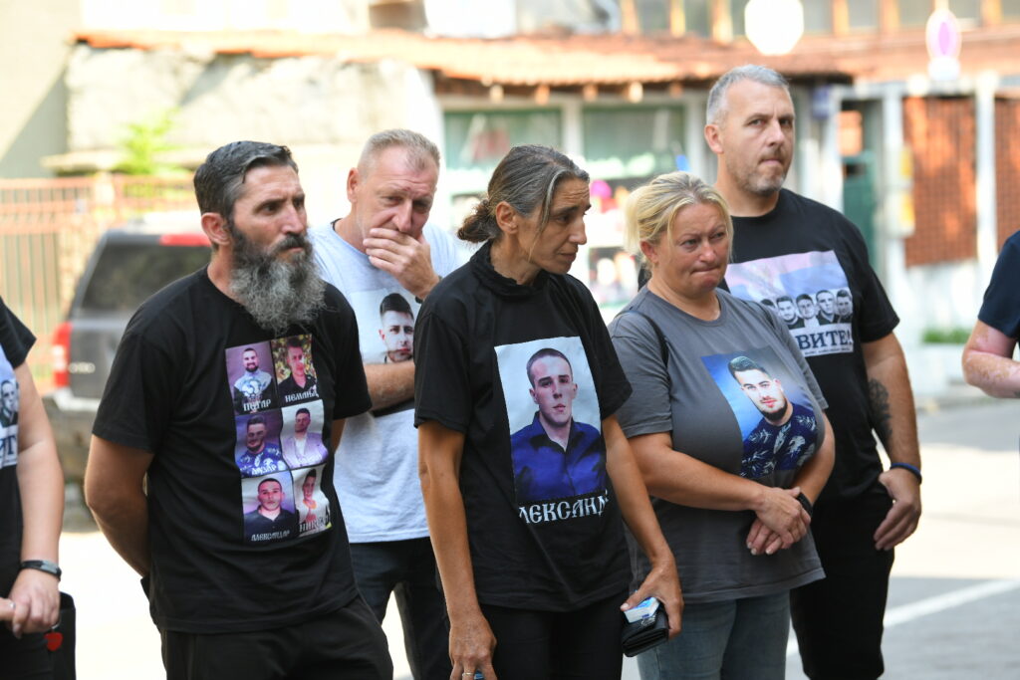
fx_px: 3825
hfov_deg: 15.2
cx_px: 510
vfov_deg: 10.2
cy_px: 340
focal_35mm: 135
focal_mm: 135
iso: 400
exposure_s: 1/320
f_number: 4.5
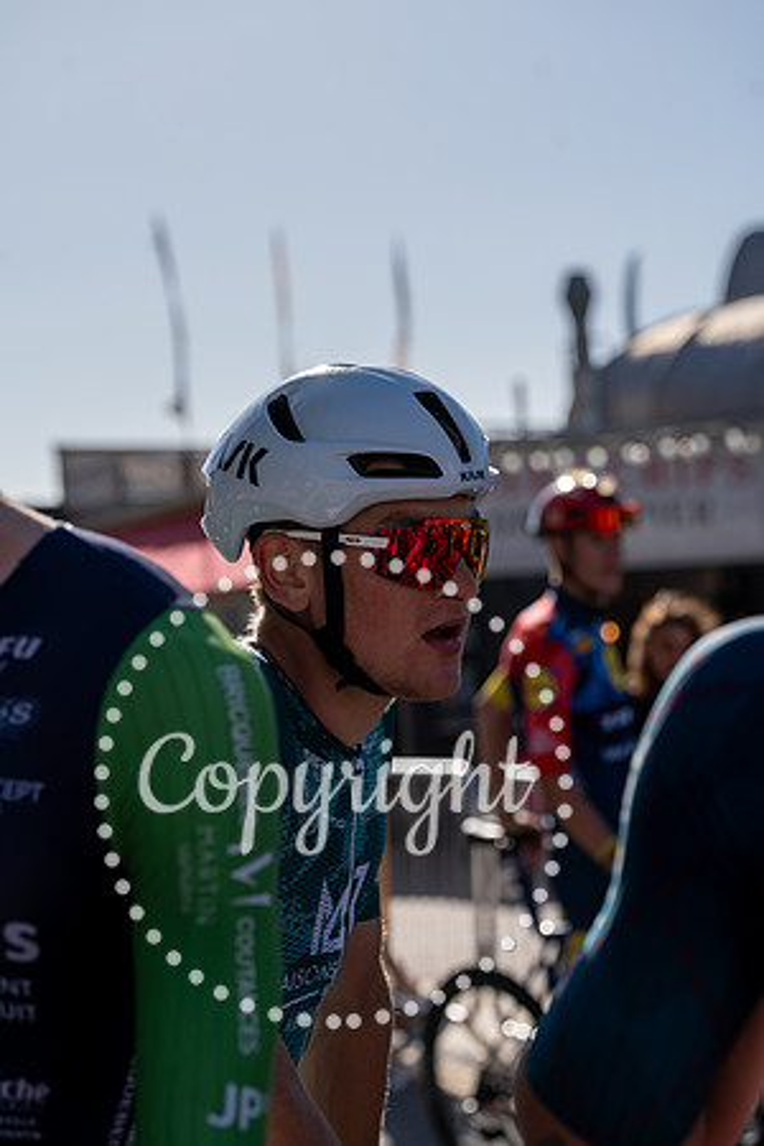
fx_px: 2674
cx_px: 382
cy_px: 573
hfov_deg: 16.3
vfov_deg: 24.2
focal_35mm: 84
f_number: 5
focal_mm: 84
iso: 100
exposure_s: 1/1000
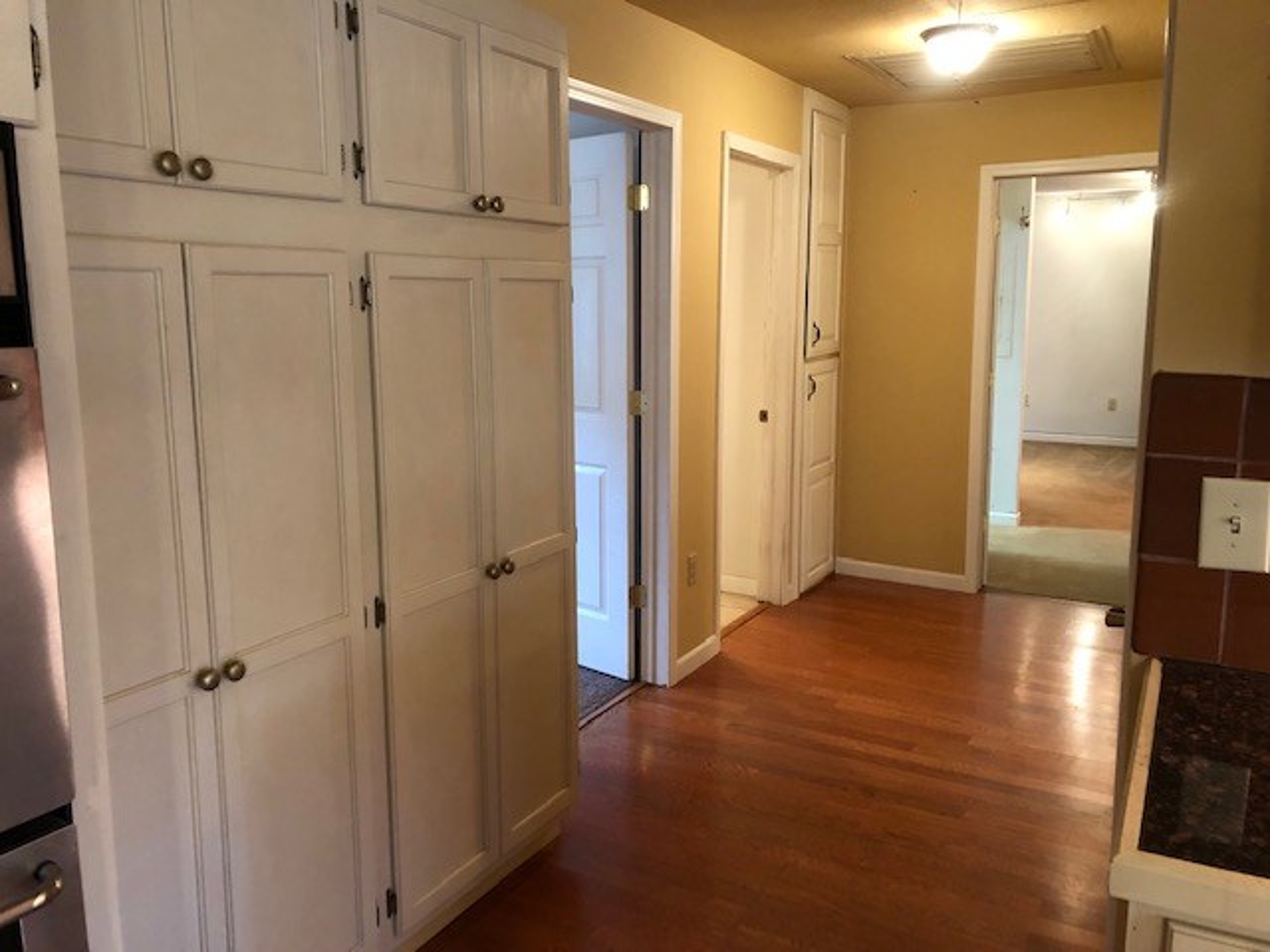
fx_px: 1027
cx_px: 635
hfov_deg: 63.4
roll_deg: -0.7
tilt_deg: -7.4
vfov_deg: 49.7
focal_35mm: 28
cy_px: 476
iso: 100
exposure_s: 1/12
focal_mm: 3.99
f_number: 1.8
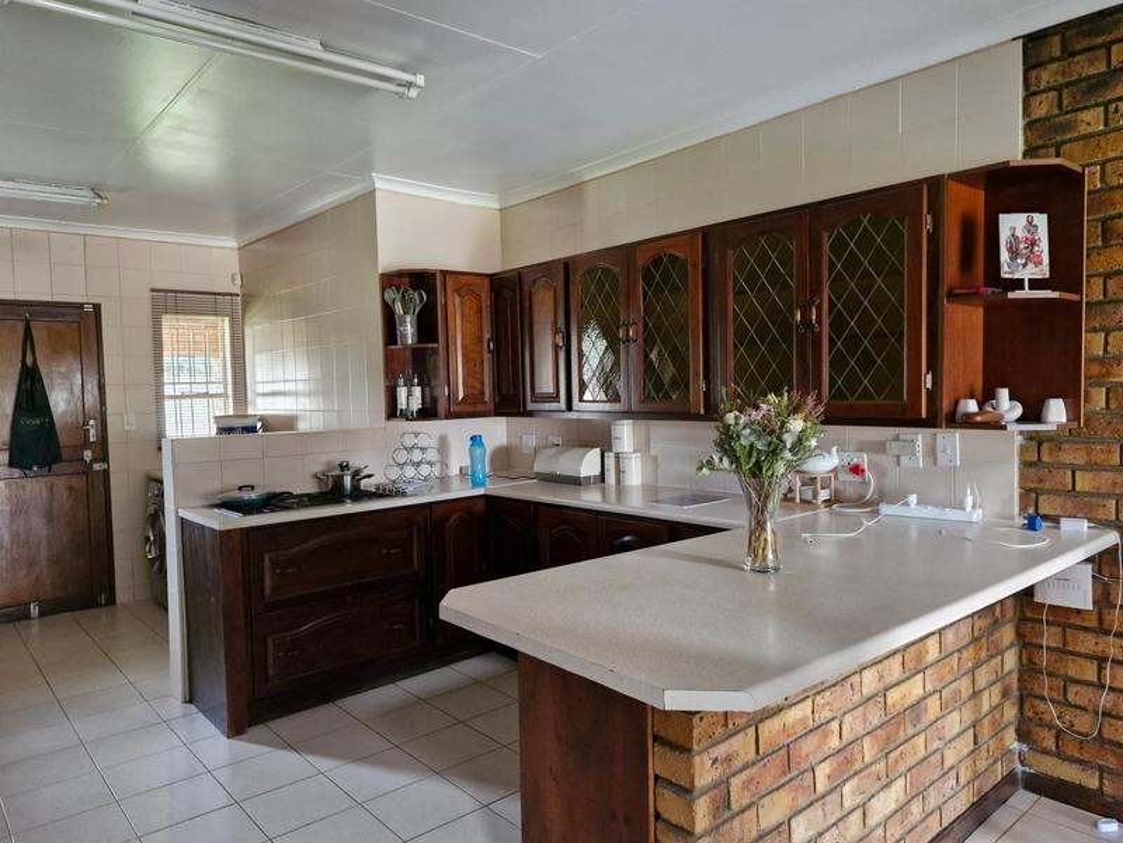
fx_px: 746
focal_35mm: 23
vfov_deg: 58.9
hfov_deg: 73.9
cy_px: 422
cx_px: 562
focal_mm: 5.54
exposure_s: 1/100
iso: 1000
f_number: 1.8
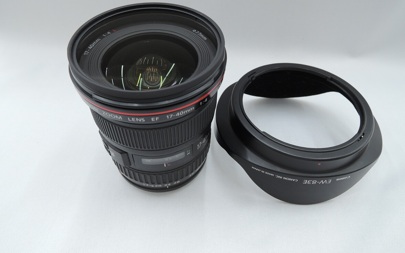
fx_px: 287
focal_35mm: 26
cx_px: 201
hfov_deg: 70.4
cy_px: 99
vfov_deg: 47.3
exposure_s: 1/30
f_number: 2.8
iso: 100
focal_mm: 5.1
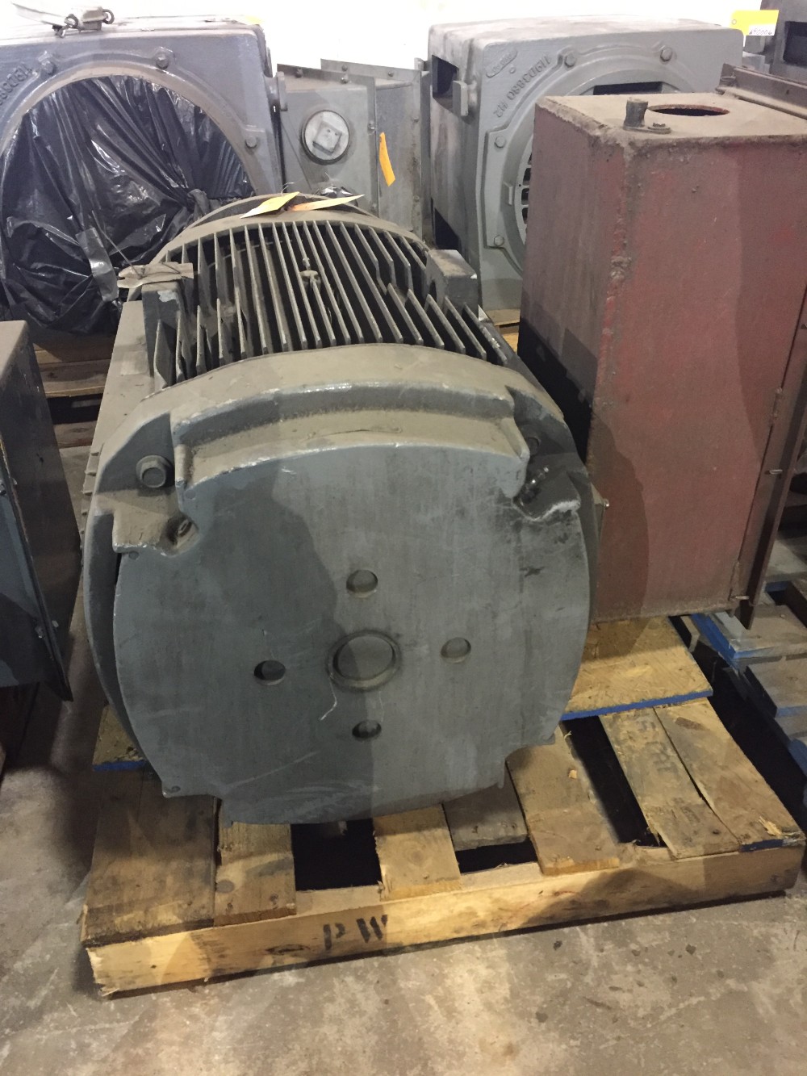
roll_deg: +2.4
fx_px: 901
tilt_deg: -32.0
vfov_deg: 61.7
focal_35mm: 29
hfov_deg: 48.2
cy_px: 538
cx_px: 404
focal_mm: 4.15
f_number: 2.2
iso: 320
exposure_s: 1/15
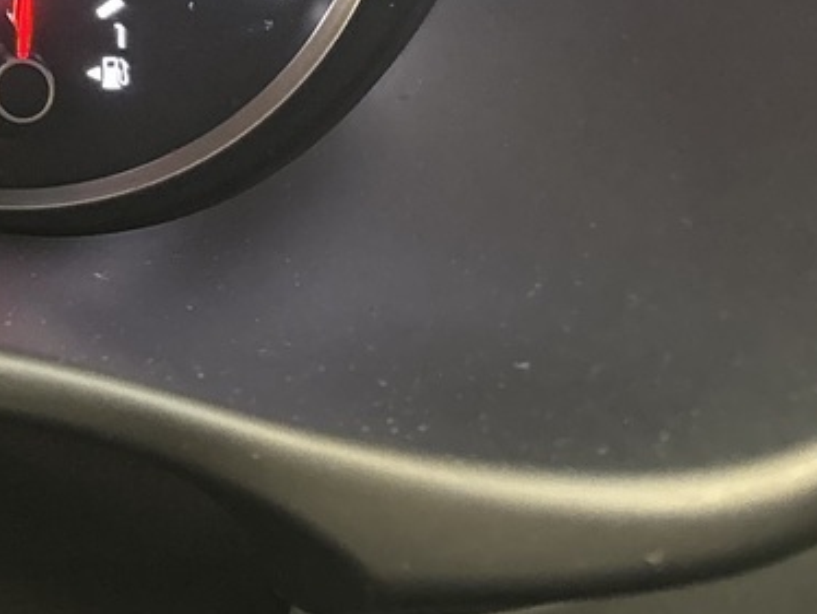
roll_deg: -1.4
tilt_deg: -15.8
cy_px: -334
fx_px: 2362
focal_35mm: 100
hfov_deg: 16.4
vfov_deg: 13.8
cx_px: -653
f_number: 1.6
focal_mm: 5.96
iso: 500
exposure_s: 1/25
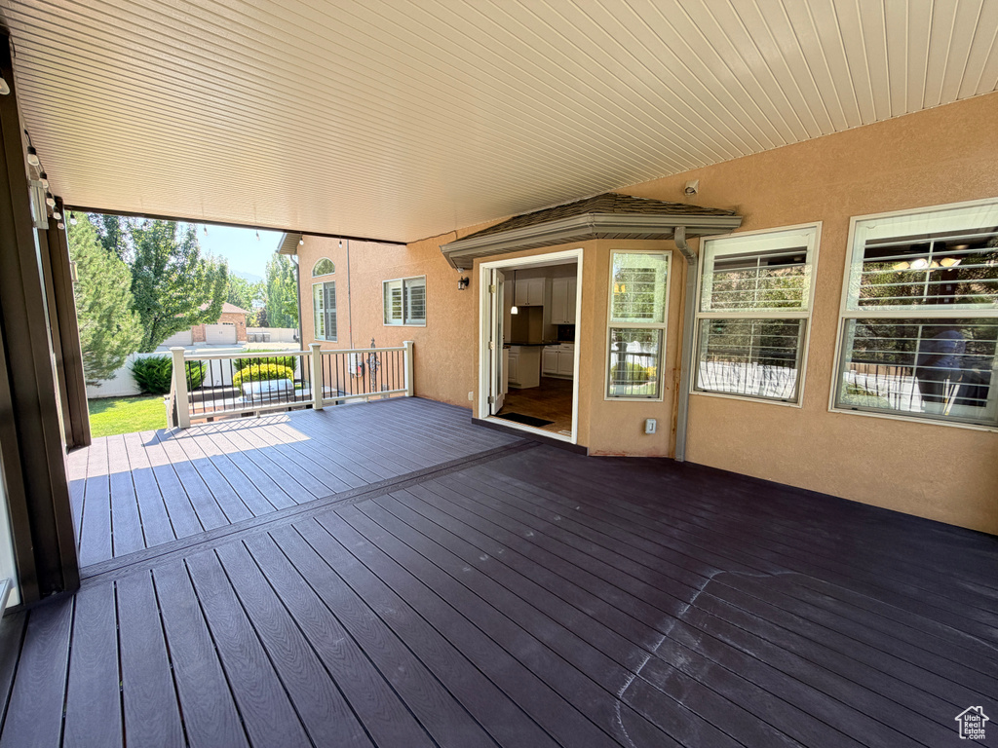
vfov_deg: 85.7
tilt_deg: -7.2
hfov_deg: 102.1
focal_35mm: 14
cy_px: 374
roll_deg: -1.8
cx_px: 499
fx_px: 404
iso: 50
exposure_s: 1/121
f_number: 2.2
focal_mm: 2.22
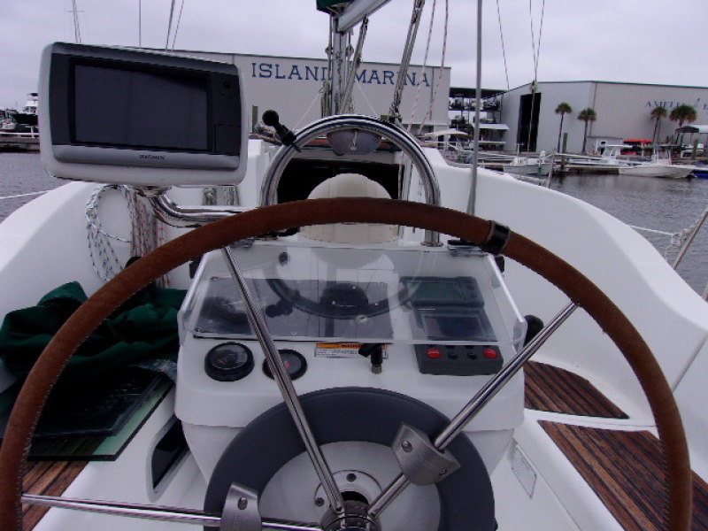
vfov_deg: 51.4
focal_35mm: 27
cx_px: 354
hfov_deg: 65.3
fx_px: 552
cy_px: 266
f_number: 10.4
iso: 80
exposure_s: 1/38
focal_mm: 4.9
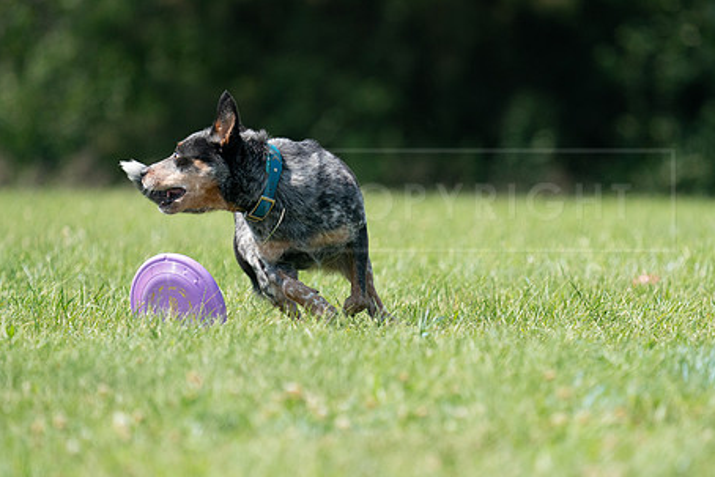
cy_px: 227
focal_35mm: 611
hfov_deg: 3.4
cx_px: 416
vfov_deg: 2.3
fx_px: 12138
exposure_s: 1/4000
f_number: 6.3
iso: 1600
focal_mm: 478
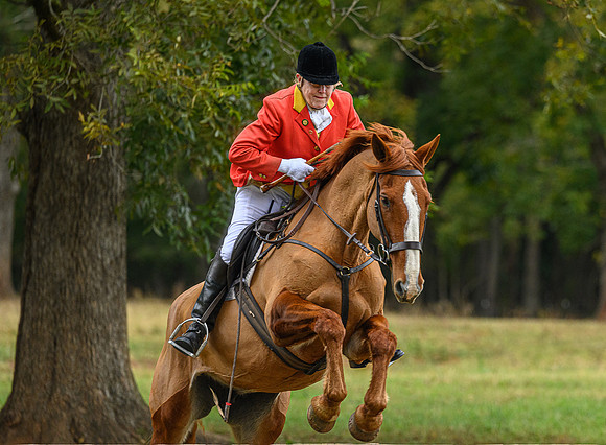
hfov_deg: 7.8
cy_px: 216
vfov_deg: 5.7
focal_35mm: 257
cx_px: 434
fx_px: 4459
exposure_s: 1/640
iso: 800
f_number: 3.5
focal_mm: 185
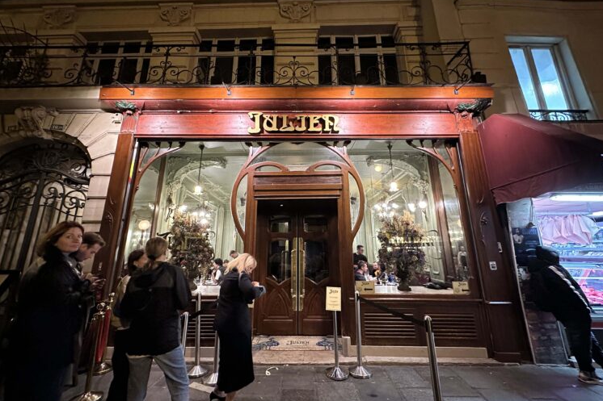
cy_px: 190
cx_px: 297
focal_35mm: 15
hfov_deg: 100.4
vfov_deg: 77.2
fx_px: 251
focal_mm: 2.22
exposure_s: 1/50
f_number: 2.2
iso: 800
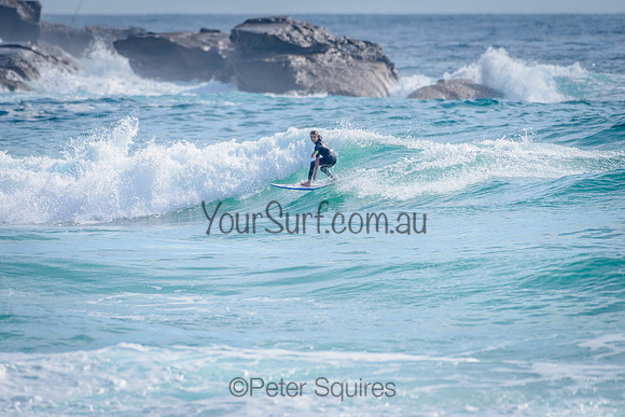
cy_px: 161
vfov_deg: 2.2
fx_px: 10644
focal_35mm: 613
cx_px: 252
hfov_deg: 3.4
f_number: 5.6
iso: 125
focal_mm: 500
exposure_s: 1/2000
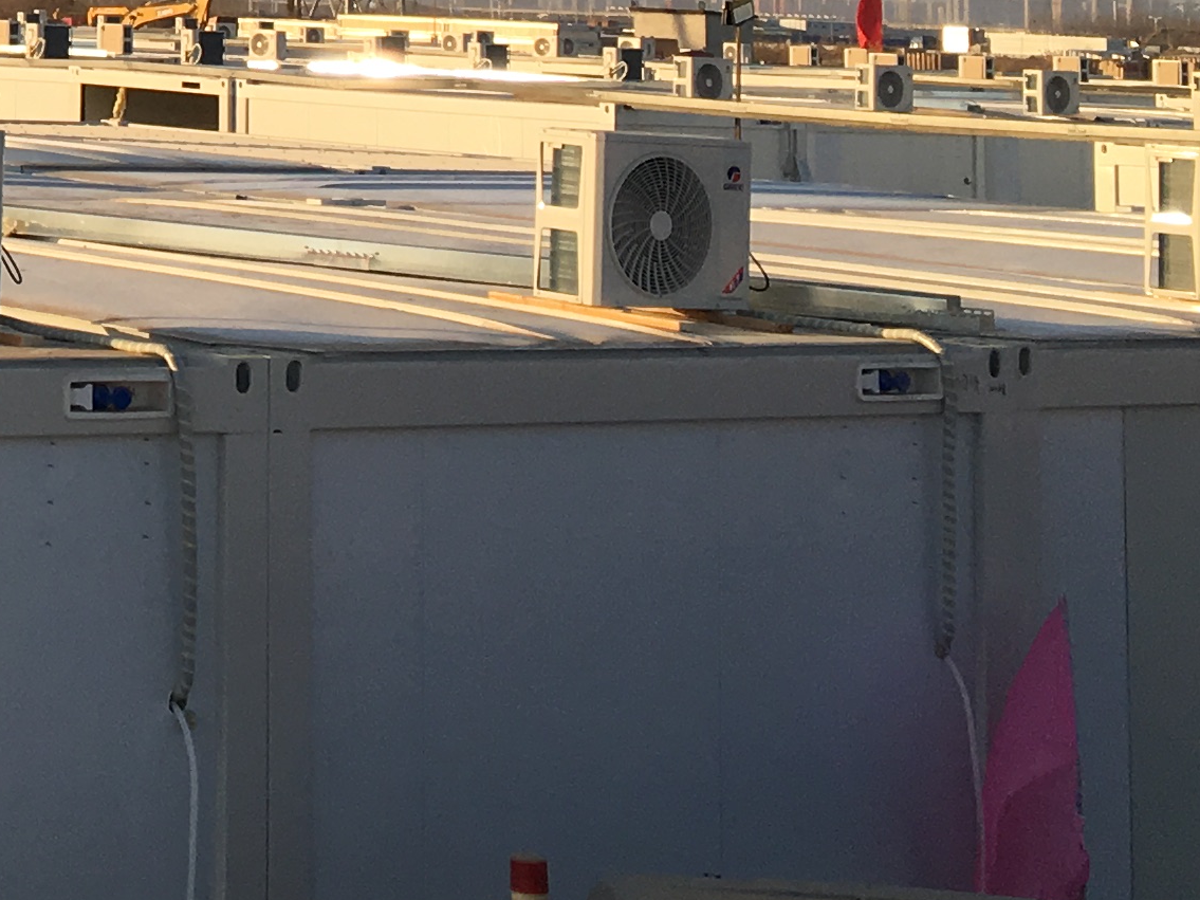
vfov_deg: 13.6
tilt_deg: +6.2
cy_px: -383
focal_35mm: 103
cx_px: -556
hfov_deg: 17.3
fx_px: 3570
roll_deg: -1.4
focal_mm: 4.15
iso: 25
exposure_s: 1/836
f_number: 2.2
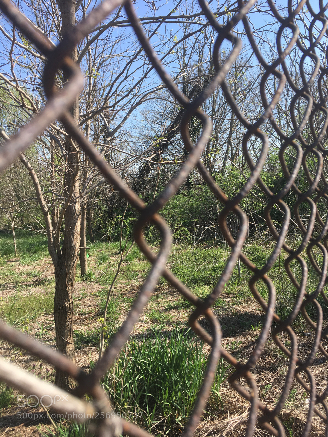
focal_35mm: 29
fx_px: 366
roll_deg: +3.6
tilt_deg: -2.5
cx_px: 164
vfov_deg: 61.7
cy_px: 218
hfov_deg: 48.2
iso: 25
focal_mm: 4.15
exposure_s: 1/699
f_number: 2.2
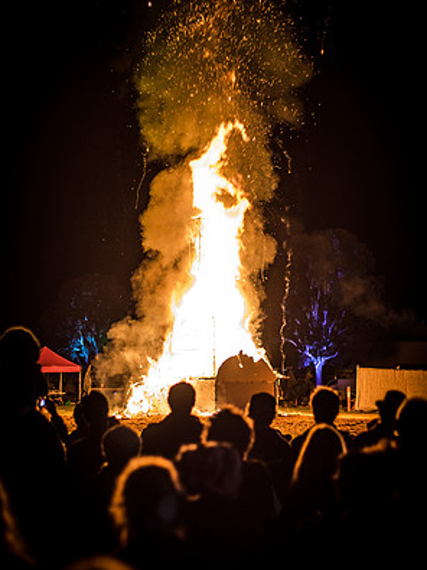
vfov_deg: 23.8
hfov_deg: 18.0
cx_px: 214
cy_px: 273
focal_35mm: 82
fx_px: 1349
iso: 320
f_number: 1.8
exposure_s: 1/100
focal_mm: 50
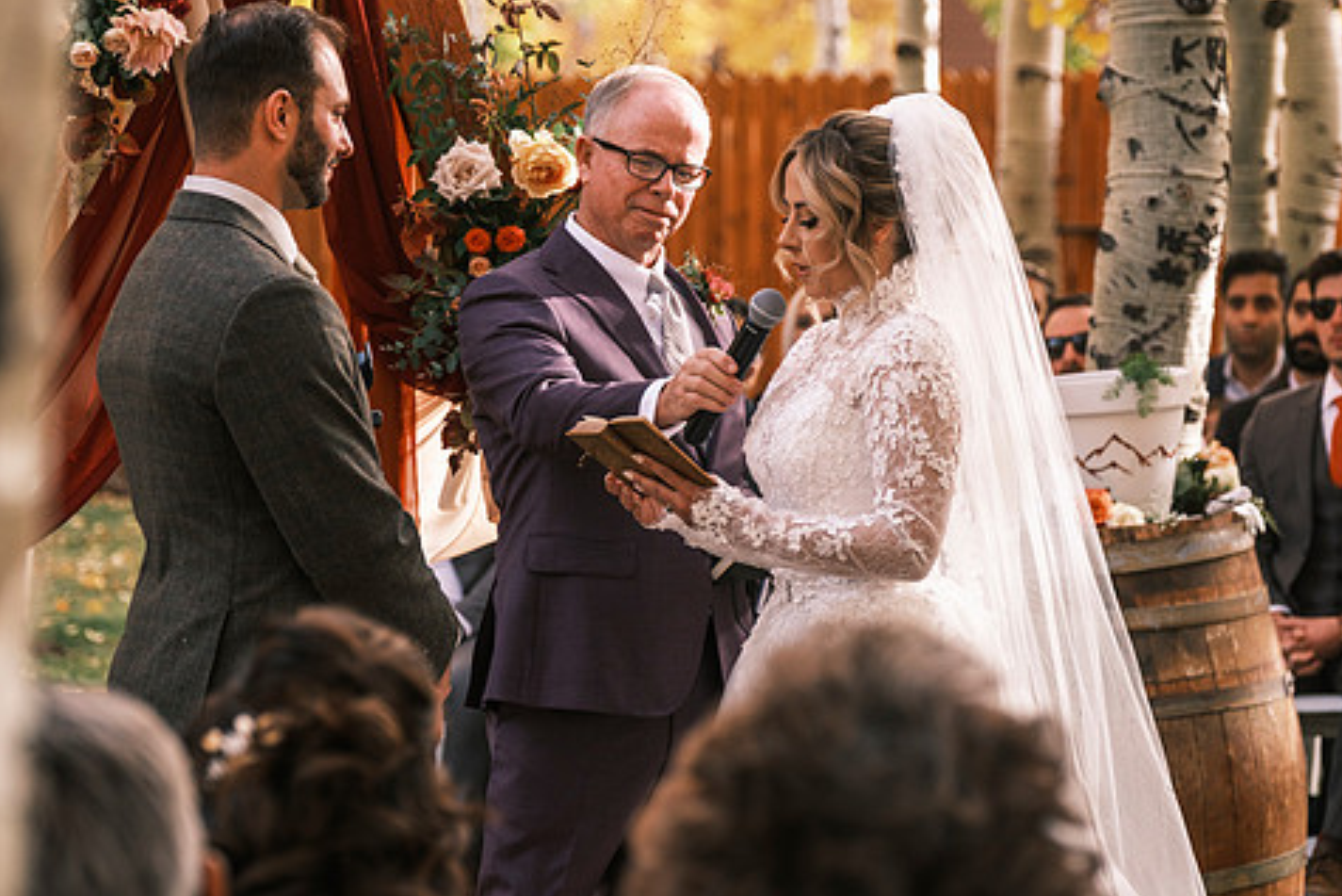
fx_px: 6190
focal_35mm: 166
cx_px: 763
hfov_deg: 12.4
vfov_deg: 8.3
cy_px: 358
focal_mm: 90.6
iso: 400
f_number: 3.2
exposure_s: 1/500
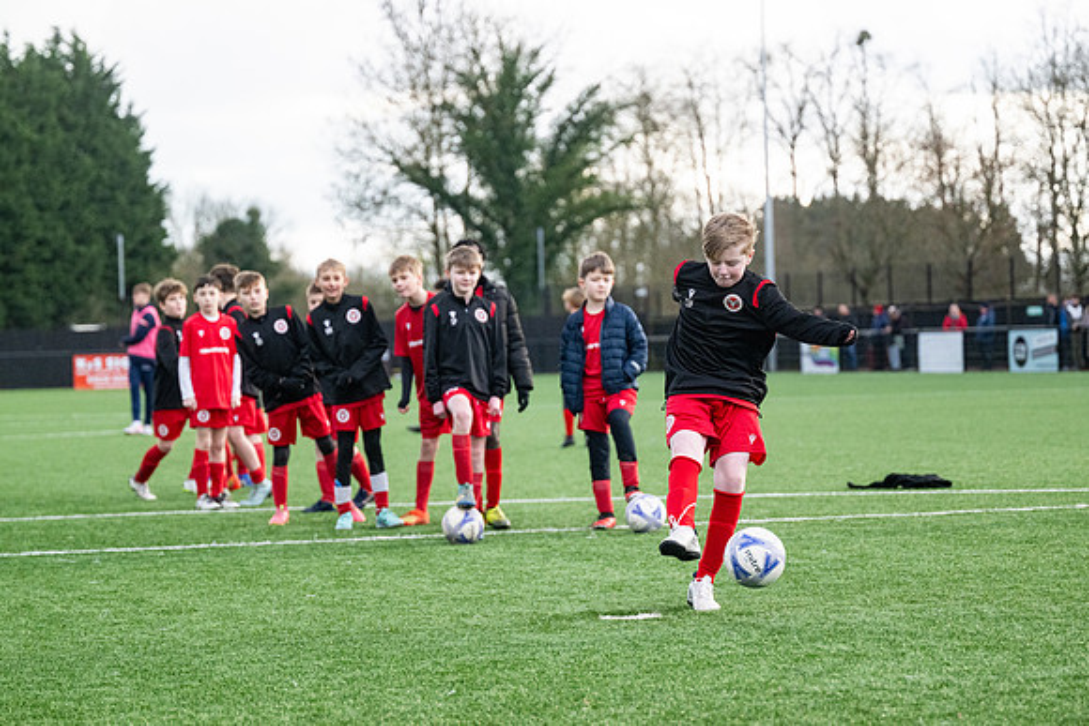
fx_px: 3479
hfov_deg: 17.8
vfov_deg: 11.9
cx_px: 544
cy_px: 363
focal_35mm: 115
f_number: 4
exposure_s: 1/2500
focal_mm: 115
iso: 2000
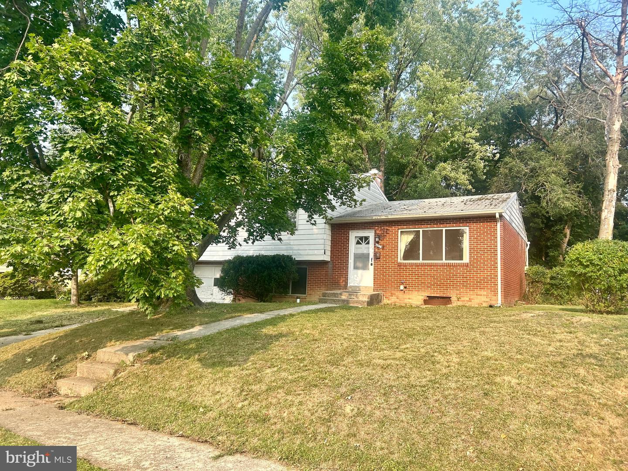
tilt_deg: +7.2
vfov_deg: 53.1
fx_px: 472
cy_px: 236
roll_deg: -1.8
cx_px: 314
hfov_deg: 67.3
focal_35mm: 26
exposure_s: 1/1079
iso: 50
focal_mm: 5.7
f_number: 1.5
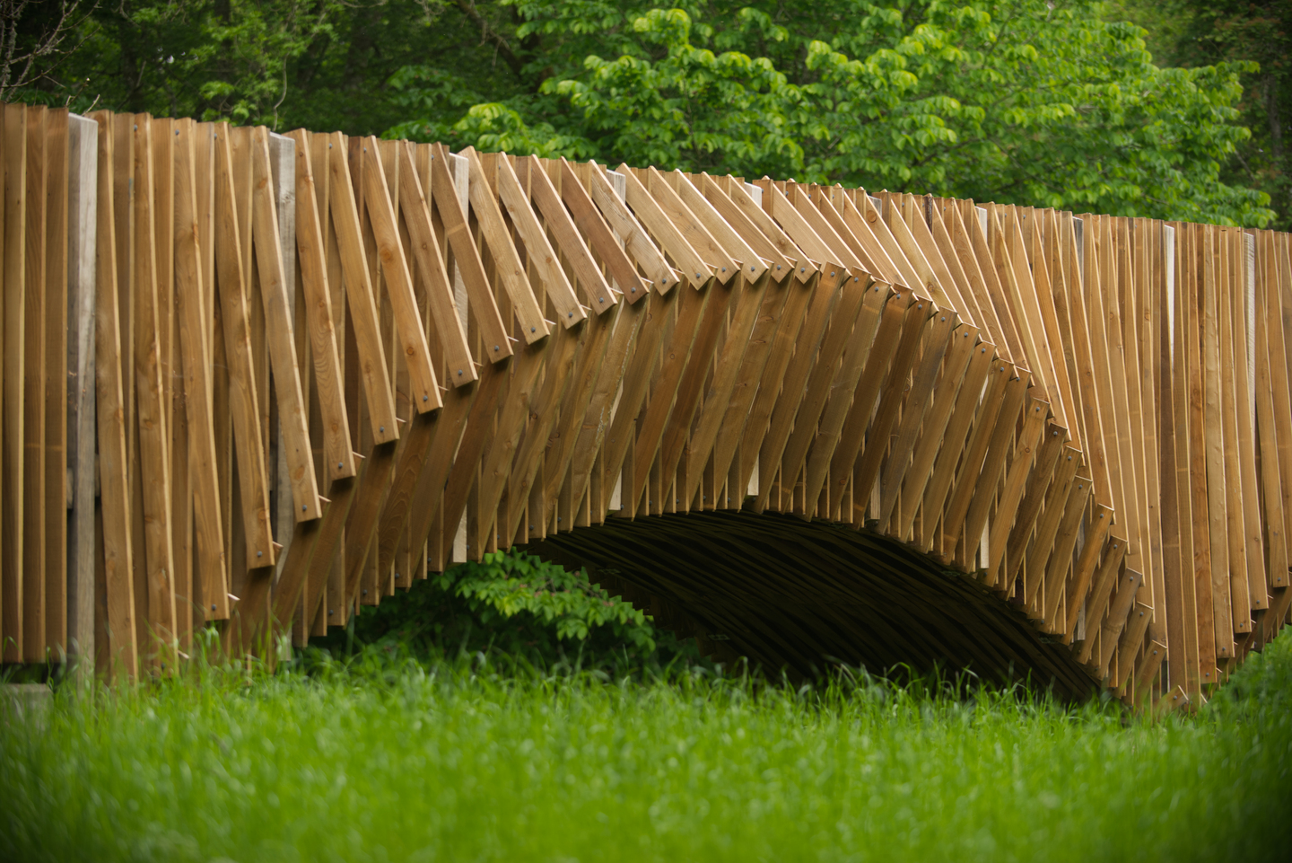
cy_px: 432
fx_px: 5026
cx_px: 646
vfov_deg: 9.8
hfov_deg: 14.6
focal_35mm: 140
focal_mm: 140
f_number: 2.8
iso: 100
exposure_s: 1/400
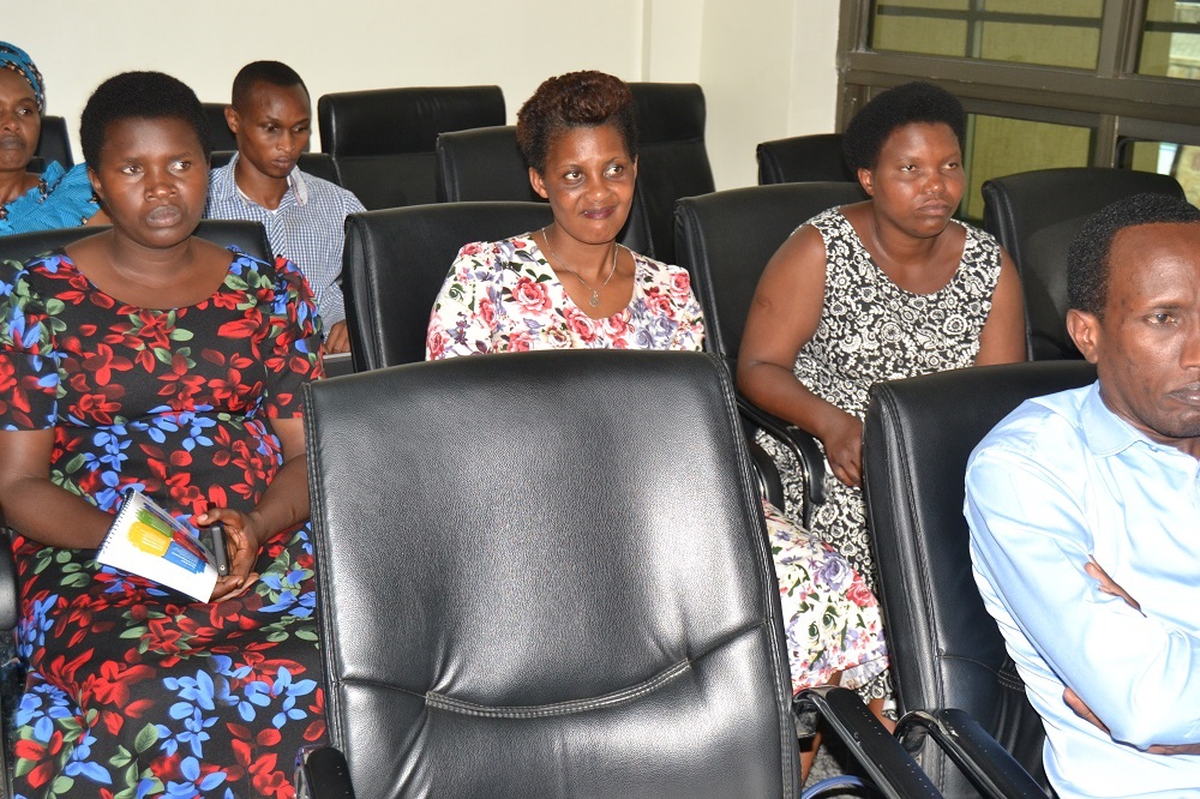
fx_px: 1599
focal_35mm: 48
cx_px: 600
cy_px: 400
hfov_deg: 41.1
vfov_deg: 28.1
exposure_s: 1/60
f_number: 5.6
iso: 800
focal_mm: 32
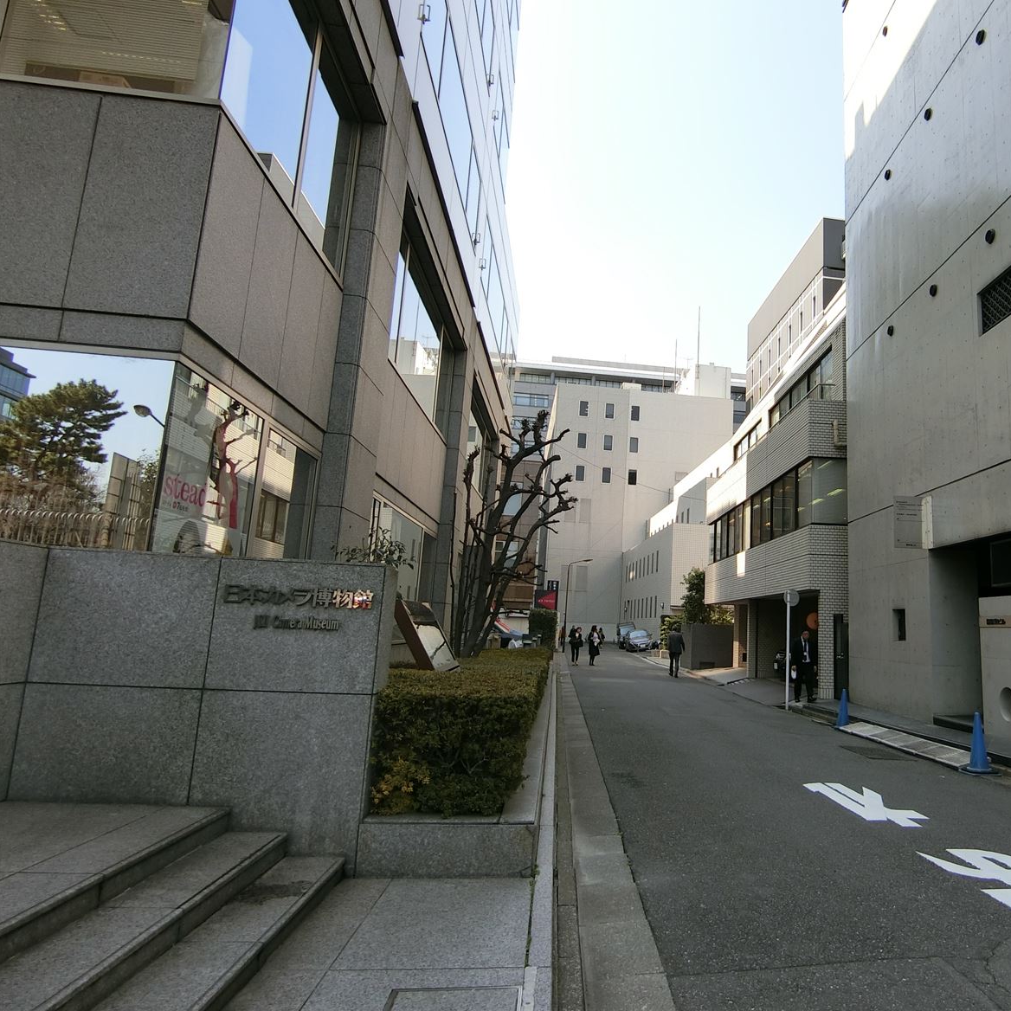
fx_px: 760
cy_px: 506
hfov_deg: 65.1
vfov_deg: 67.3
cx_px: 690
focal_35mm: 23
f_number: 2.7
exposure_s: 1/640
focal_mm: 4.06
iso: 80
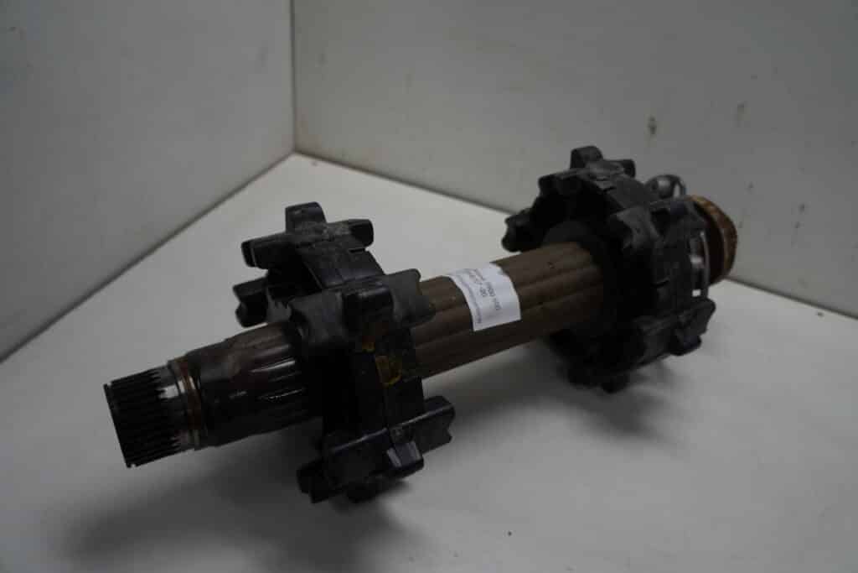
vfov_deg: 47.9
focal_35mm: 27
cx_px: 429
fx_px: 644
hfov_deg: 67.4
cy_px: 286
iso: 100
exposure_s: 1/125
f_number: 3.5
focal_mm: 18
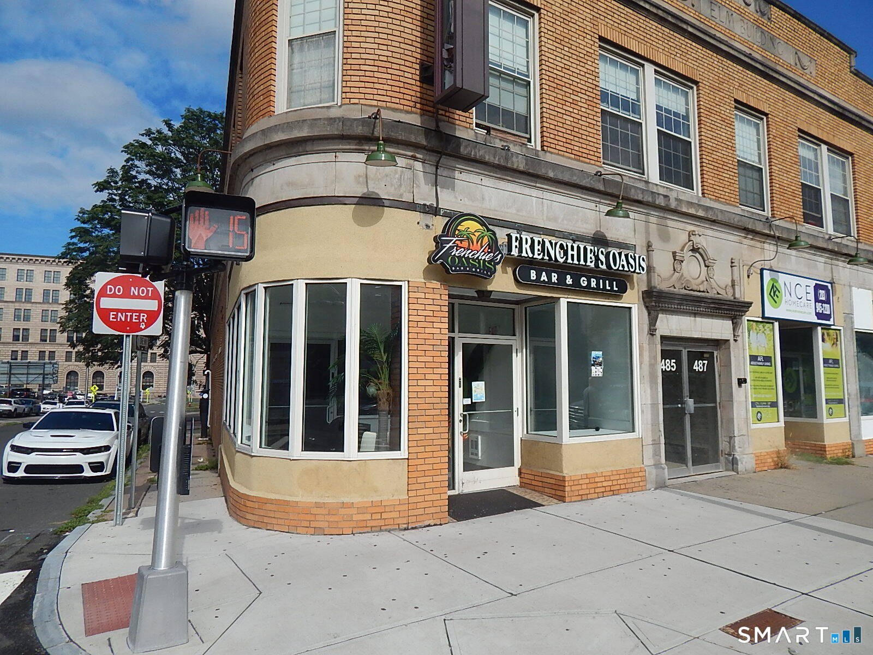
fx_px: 580
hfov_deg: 73.9
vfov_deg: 58.9
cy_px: 328
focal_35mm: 23
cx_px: 436
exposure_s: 1/800
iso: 125
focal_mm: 4
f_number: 6
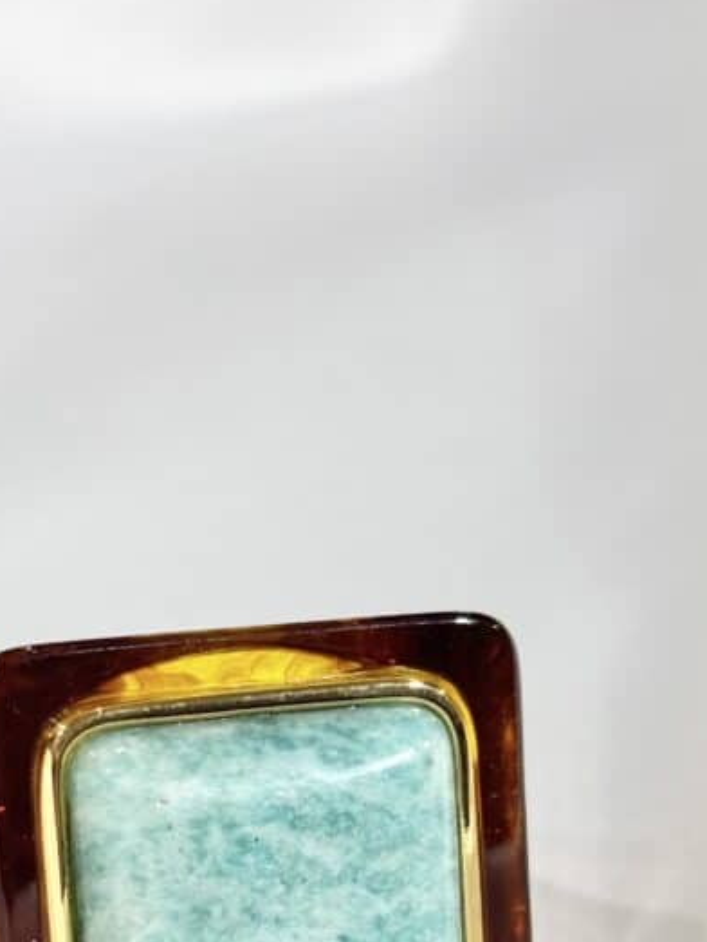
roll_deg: +7.2
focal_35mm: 102
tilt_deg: -36.3
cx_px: 236
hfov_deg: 14.5
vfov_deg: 18.9
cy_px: 855
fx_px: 2775
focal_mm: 5.96
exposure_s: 1/234
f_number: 1.6
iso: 32
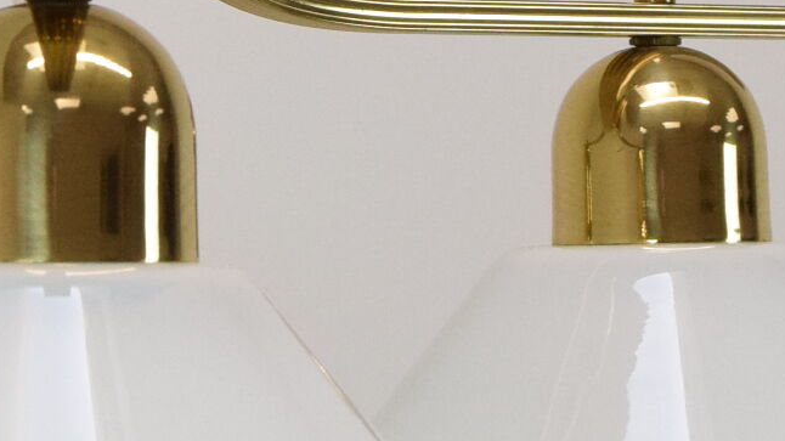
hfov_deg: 9.2
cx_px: 34
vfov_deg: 5.2
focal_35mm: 233
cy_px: -170
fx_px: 4849
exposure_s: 1/250
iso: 1600
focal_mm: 32
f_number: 8
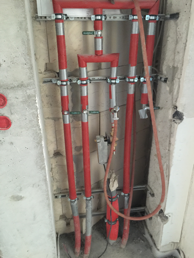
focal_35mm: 29
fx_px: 217
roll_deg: -0.1
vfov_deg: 61.7
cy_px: 129
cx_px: 97
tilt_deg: -24.2
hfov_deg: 48.2
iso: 100
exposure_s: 1/4
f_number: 2.2
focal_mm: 4.15
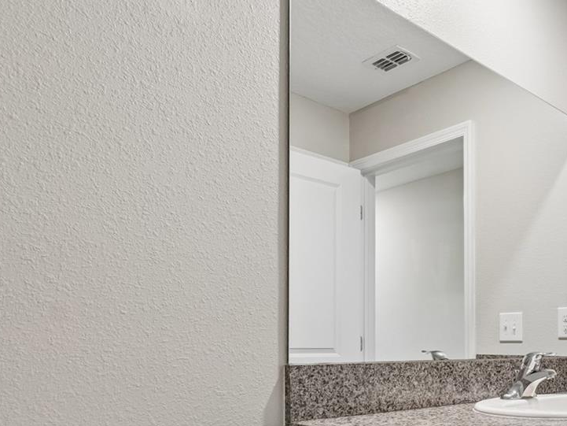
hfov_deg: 51.2
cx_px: 494
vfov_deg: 41.7
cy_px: 357
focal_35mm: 32
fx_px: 524
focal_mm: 10
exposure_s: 1
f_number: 7.1
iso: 100
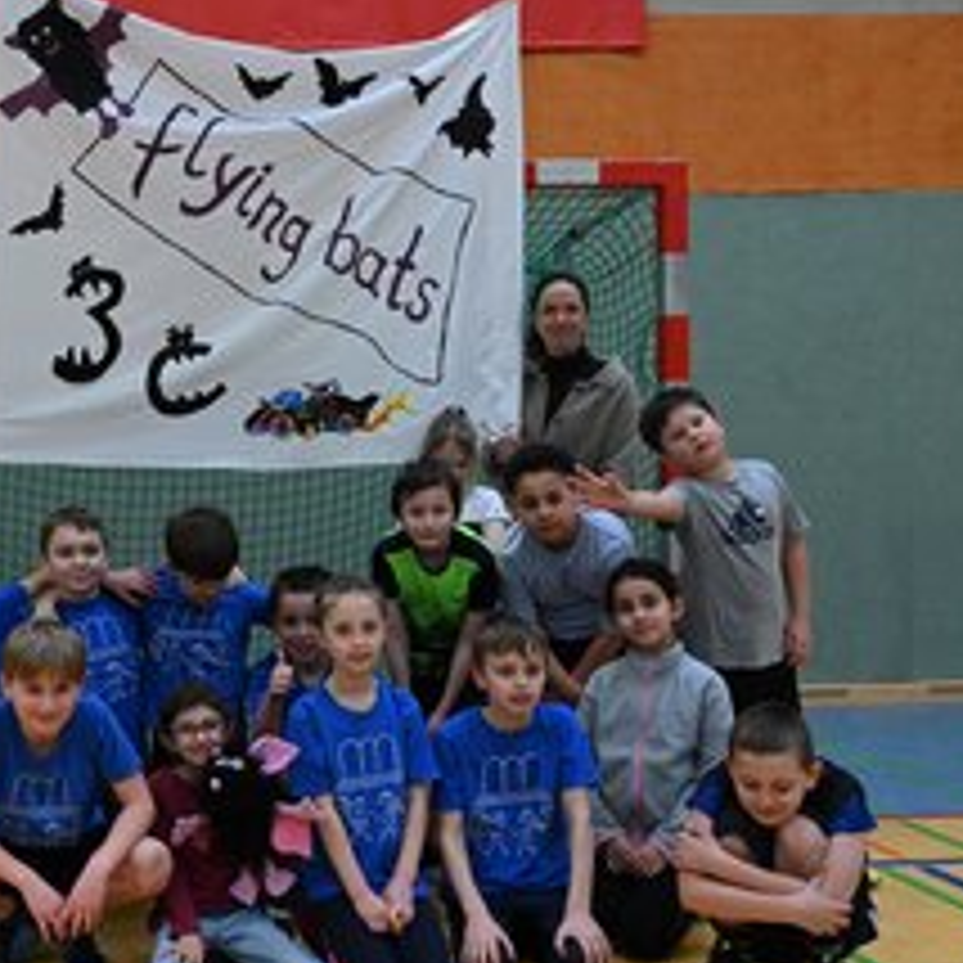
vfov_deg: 36.7
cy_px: 551
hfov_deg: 35.6
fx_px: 1448
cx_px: 194
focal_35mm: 46
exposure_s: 1/320
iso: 1600
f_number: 5
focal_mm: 29
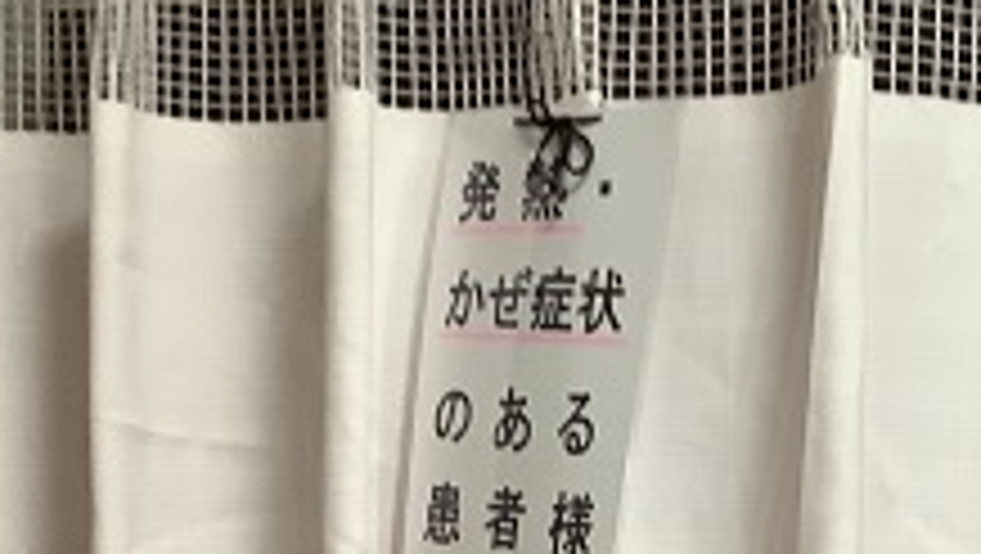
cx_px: 974
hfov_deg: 20.5
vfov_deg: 11.4
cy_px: 901
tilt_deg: -6.3
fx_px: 2629
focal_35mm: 101
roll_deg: -2.5
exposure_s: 1/50
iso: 160
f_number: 2.4
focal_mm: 3.3
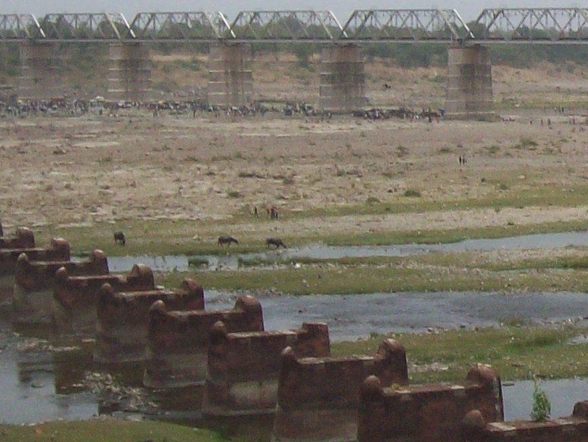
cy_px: 154
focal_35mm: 127
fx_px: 2158
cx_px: 635
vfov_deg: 11.7
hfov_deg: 15.2
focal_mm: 6
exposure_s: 1/1037
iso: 80
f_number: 4.8
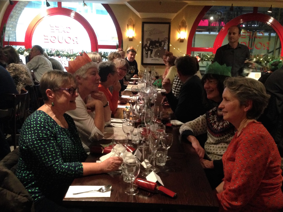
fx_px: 270
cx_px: 142
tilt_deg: -11.9
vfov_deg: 42.9
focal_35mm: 33
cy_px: 106
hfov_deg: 55.4
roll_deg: +1.5
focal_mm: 4.12
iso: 500
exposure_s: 1/15
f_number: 2.4
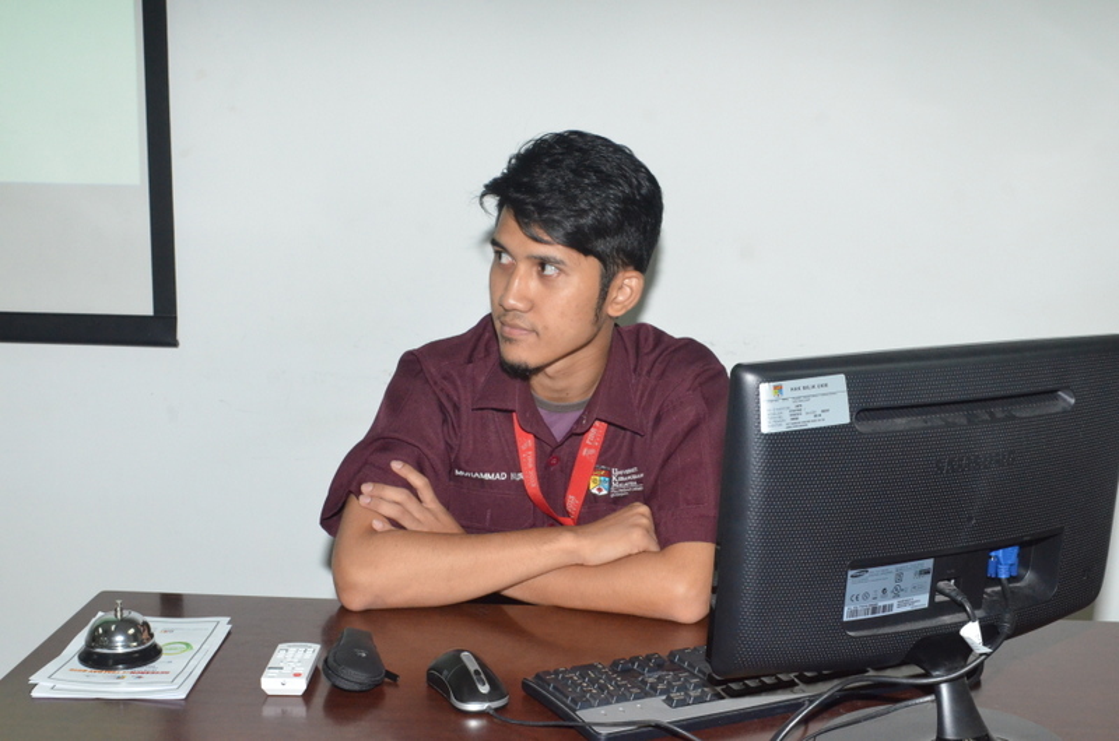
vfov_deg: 28.0
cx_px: 560
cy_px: 370
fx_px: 1489
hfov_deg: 41.2
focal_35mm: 48
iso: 3200
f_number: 9
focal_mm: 32
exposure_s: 1/250
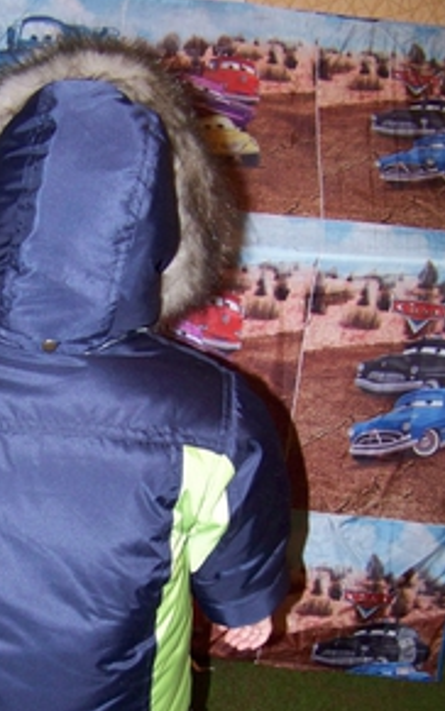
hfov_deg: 21.6
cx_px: 68
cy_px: 513
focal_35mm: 59
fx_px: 1144
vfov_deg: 34.0
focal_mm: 5.85
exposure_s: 1/30
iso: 200
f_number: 2.8
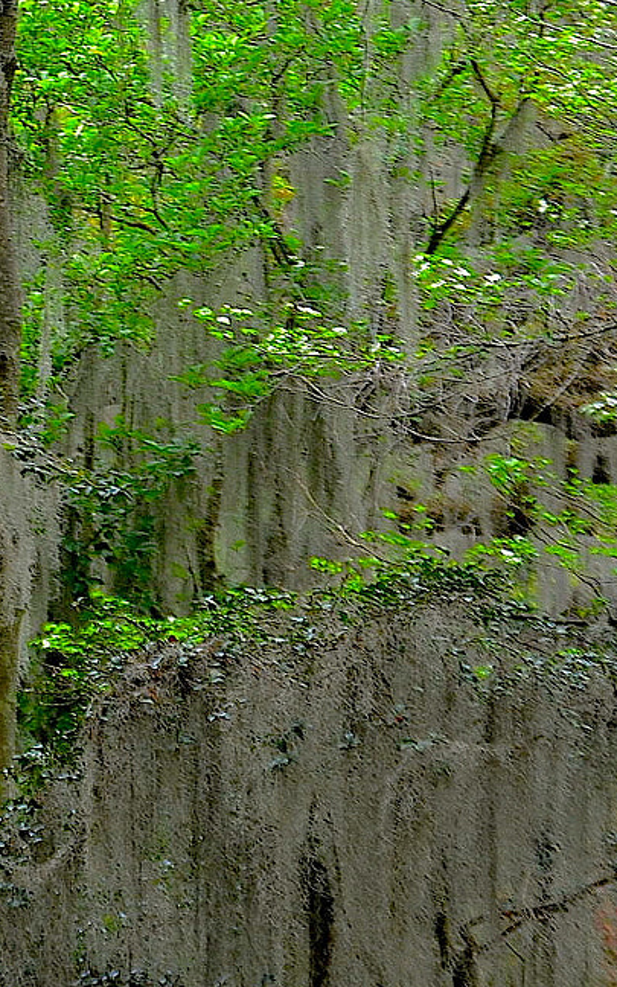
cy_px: 640
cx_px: -286
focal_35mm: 207
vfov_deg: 10.1
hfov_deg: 6.3
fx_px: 5576
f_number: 5.6
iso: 400
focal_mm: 55
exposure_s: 1/125
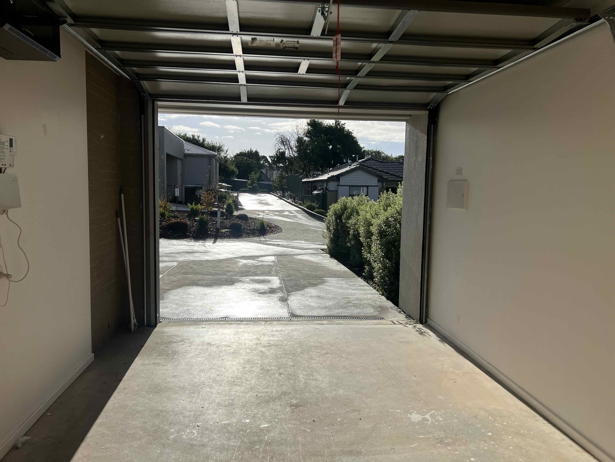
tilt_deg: -6.3
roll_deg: +0.1
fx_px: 462
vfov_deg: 53.1
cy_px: 231
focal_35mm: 26
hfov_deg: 67.3
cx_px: 308
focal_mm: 5.7
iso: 50
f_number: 1.5
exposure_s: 1/9434
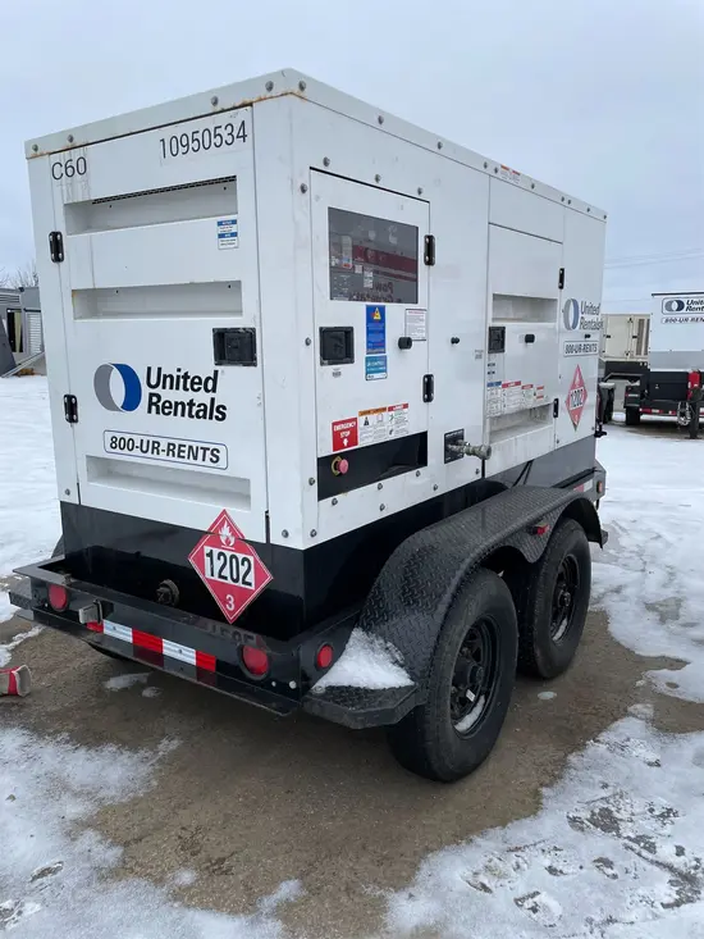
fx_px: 705
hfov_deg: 53.1
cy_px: 470
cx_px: 352
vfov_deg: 67.3
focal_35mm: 26
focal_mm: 4.2
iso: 32
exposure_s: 1/703
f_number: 1.6
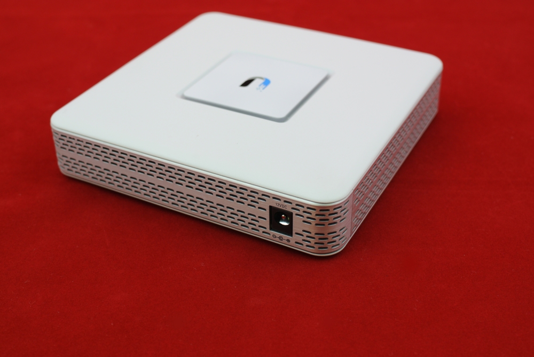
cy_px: 178
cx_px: 267
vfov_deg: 27.6
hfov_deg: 40.3
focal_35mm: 49
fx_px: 728
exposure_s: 1/4
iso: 100
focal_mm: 18.5
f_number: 4
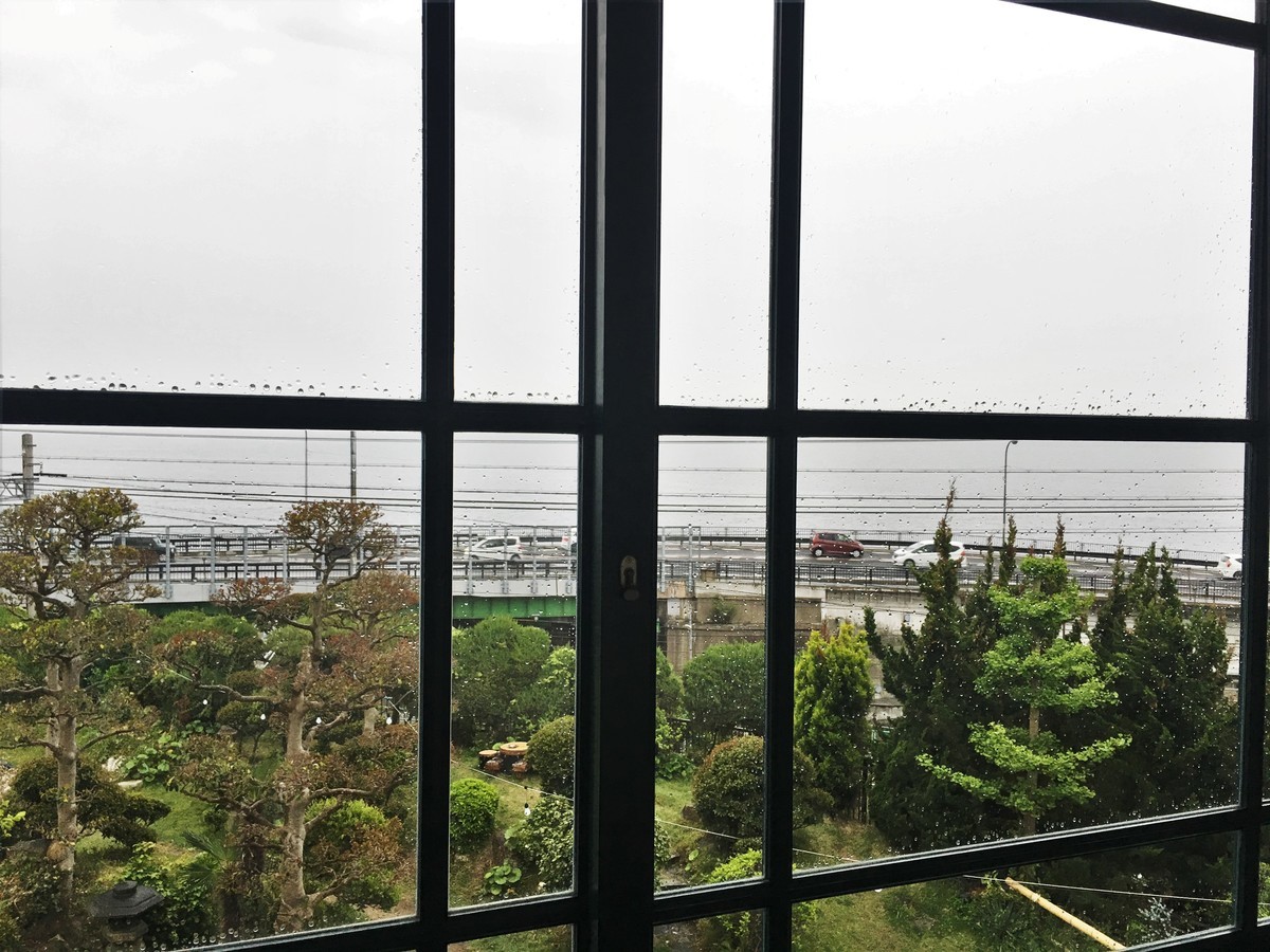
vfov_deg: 48.2
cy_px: 476
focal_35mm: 29
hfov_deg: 61.7
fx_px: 1064
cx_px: 635
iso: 32
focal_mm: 4.15
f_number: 2.2
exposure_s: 1/40
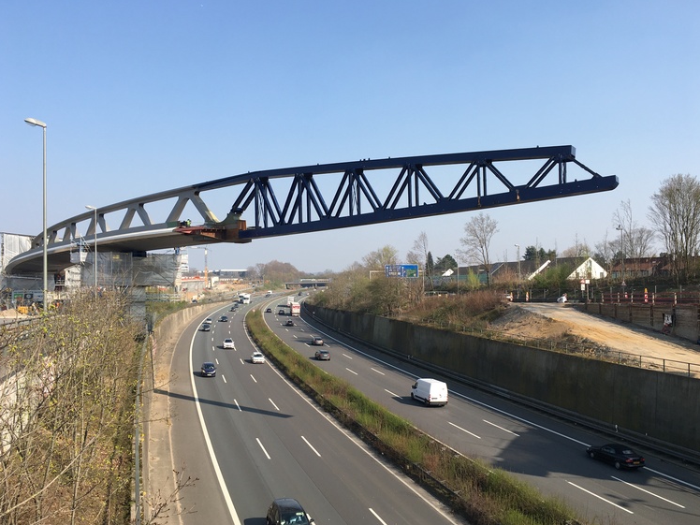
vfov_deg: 45.4
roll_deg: +0.6
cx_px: 353
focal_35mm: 31
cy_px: 275
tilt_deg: +0.1
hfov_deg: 58.4
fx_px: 627
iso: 25
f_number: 2.2
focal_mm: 4.15
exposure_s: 1/999
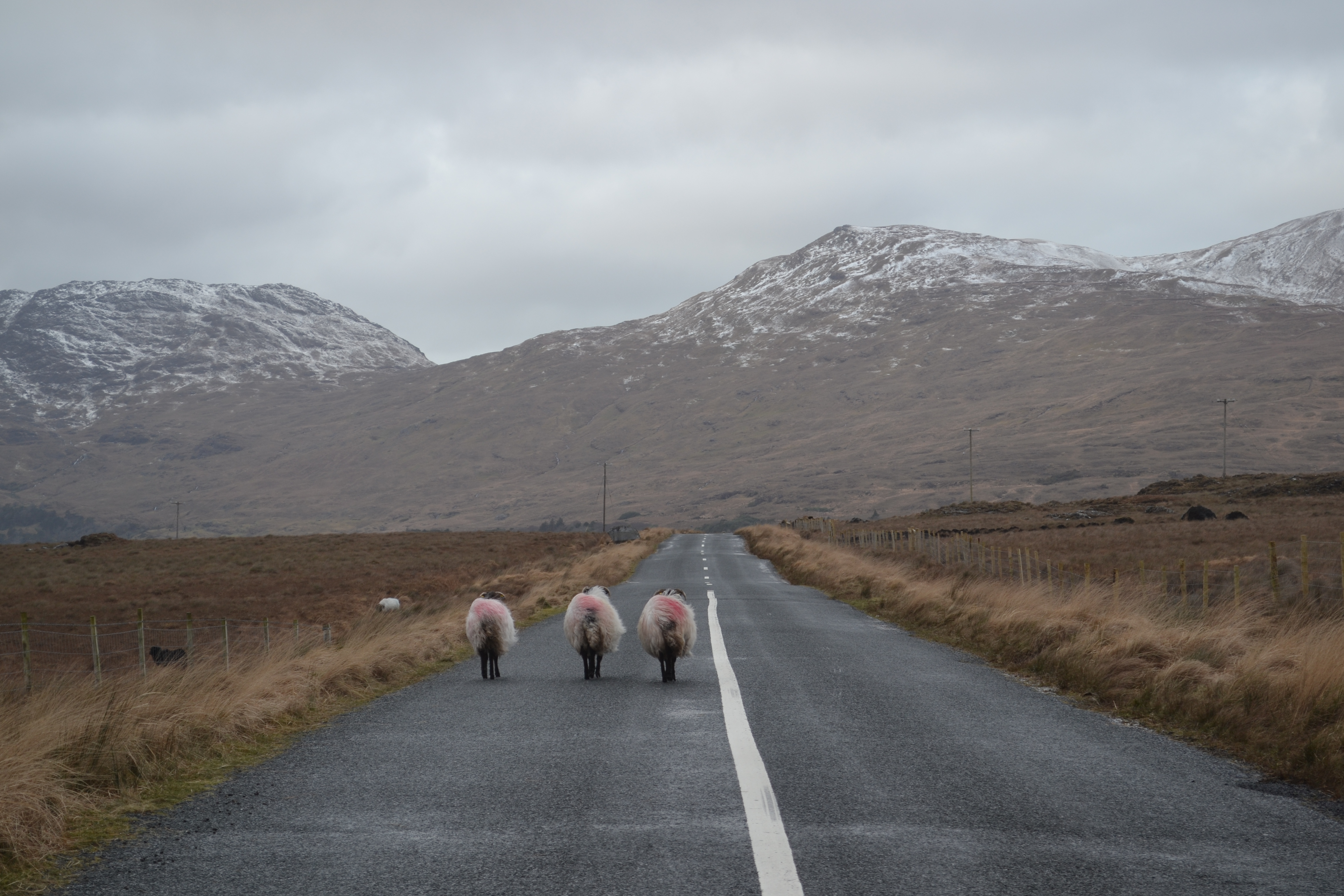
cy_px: 448
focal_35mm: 82
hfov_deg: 24.6
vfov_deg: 16.6
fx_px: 3080
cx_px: 672
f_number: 5.6
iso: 125
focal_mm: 55
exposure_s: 1/125
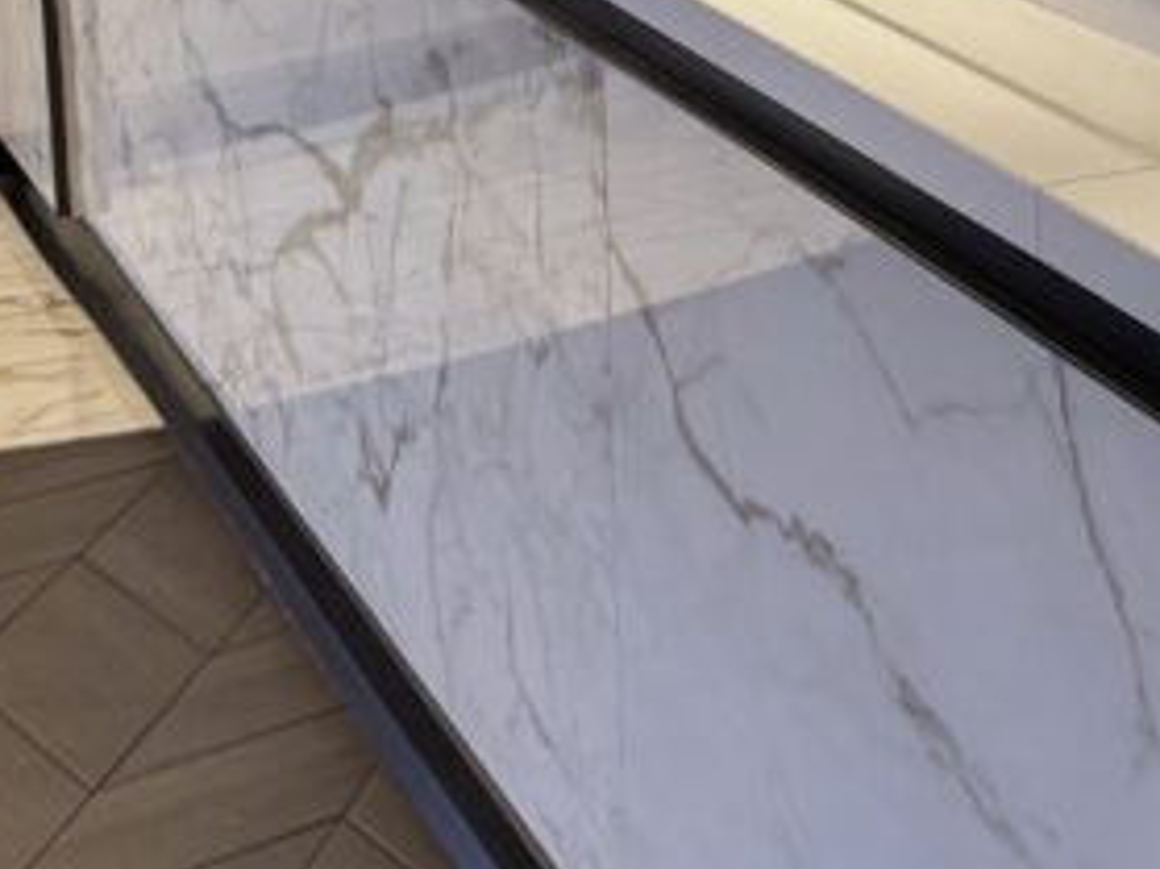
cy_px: -162
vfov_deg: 16.1
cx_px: 1409
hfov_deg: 20.7
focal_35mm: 88
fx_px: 2948
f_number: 1.78
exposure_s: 1/83
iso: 200
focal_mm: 6.76
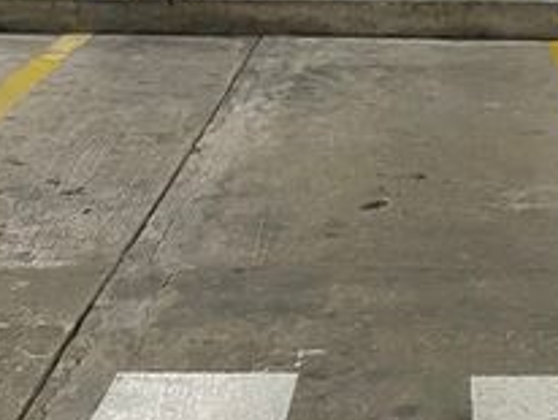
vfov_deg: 16.0
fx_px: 1356
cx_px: 500
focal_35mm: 84
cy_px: -228
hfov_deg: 22.7
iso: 640
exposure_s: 1/30
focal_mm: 4.25
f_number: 1.8
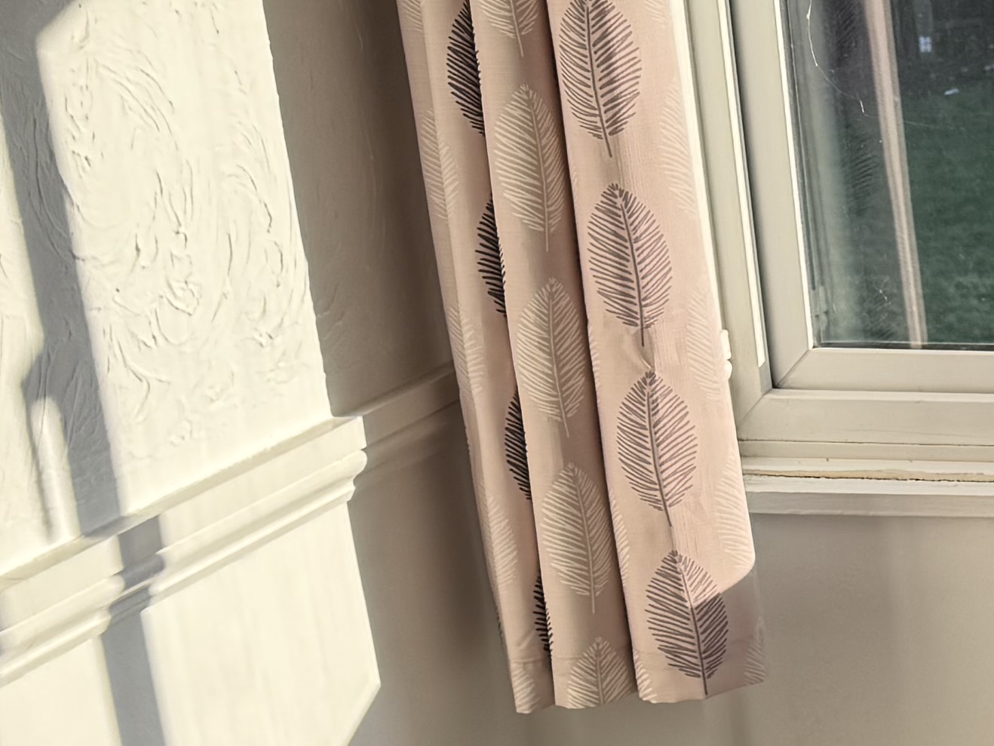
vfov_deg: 13.5
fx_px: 2987
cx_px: 1394
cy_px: 1095
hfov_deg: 17.4
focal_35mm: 104
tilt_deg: -24.0
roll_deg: +1.2
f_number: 1.78
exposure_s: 1/822
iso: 80
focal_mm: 6.76
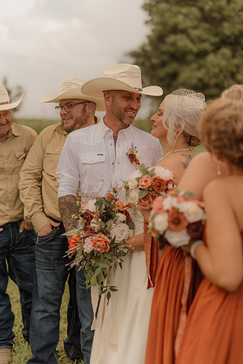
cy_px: 182
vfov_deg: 39.6
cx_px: 122
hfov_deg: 27.0
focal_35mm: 50
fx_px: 506
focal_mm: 50
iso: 125
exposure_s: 1/2000
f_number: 1.4
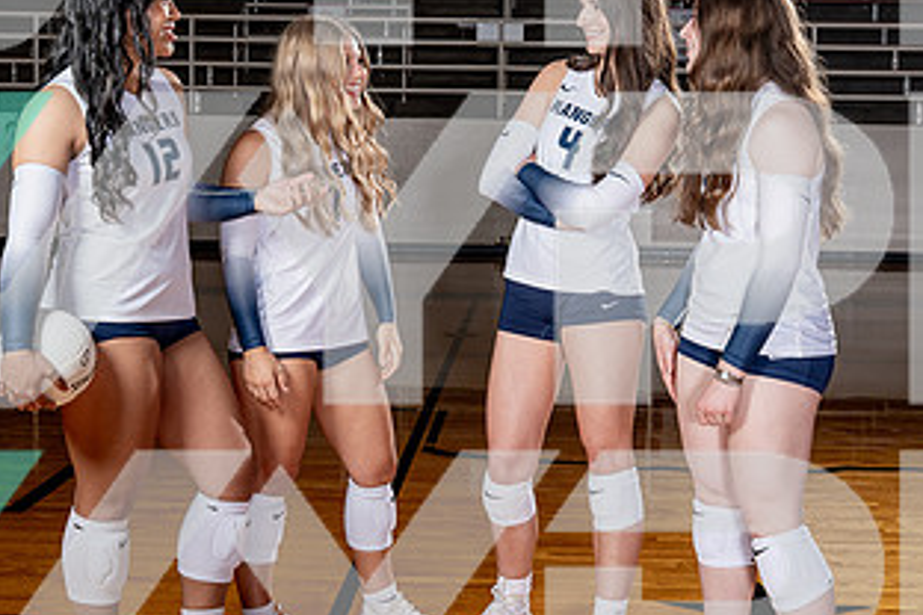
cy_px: 250
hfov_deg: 30.9
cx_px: 497
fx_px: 1666
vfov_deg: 20.9
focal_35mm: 65
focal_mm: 35
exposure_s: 1/250
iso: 100
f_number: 8
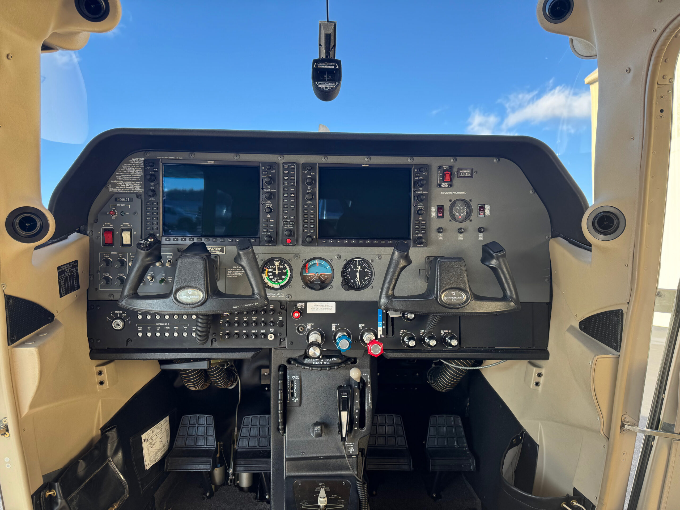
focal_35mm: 24
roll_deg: -2.0
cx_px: 340
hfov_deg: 71.6
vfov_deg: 56.8
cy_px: 255
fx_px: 471
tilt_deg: +1.6
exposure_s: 1/347
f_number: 1.78
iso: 80
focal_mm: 6.76
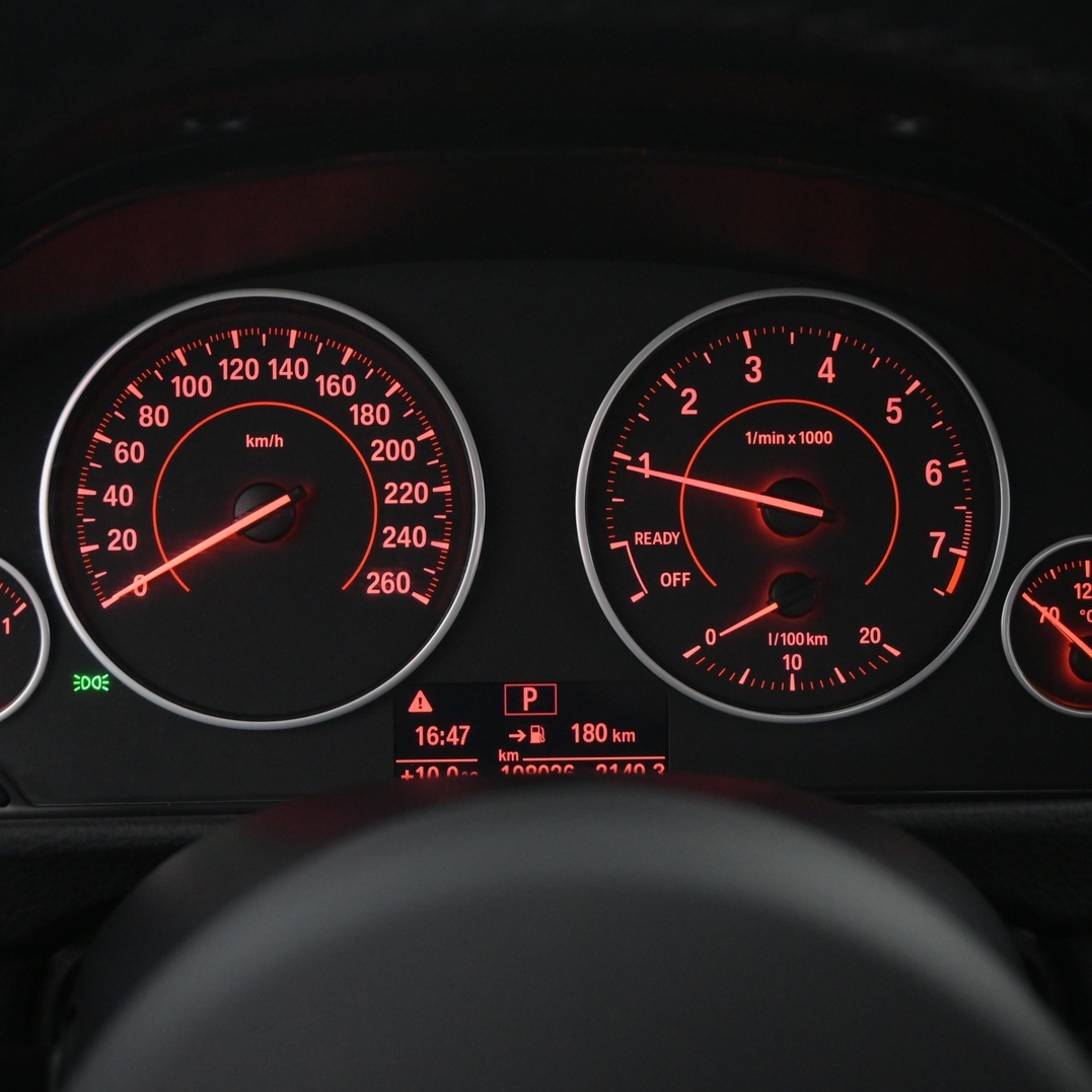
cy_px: 545
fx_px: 1676
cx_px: 535
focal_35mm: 47
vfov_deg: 36.1
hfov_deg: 36.1
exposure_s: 1/50
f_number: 4.2
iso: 2500
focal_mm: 24.5
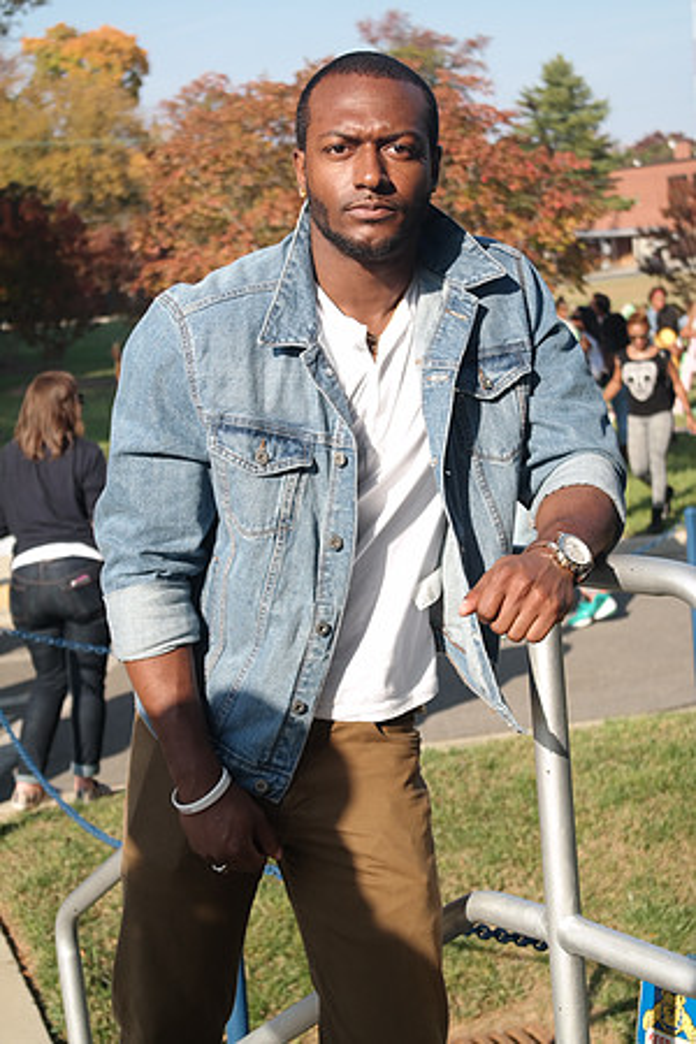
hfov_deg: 19.7
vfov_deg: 29.2
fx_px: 2001
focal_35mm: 69
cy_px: 522
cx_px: 348
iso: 200
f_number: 5
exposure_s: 1/500
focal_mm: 45
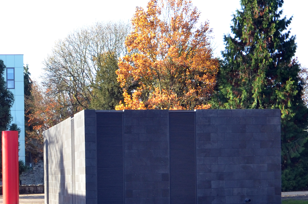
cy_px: 182
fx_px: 640
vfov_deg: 17.8
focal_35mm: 75
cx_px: 38
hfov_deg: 26.3
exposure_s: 1/160
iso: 200
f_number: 6.3
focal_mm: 16
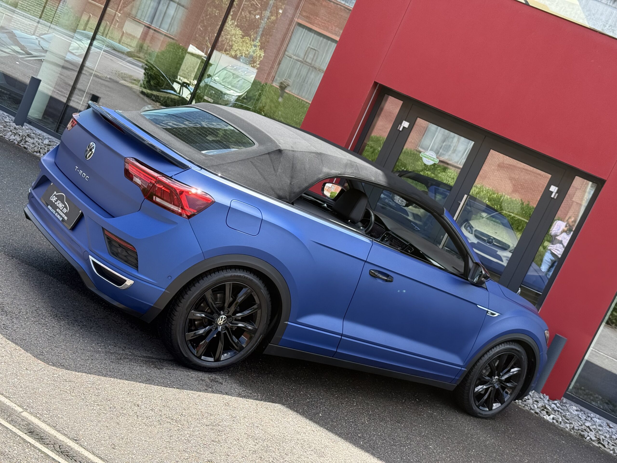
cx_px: 308
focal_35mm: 48
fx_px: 856
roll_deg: -24.0
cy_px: 232
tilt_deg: -7.3
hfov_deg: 39.7
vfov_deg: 30.3
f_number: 1.78
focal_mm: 6.76
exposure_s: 1/1403
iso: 100
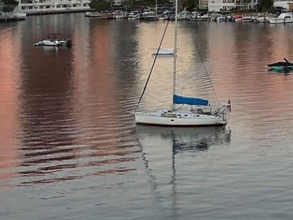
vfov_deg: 13.9
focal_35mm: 104
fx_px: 881
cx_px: 430
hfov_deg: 17.2
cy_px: -31
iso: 16
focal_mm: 3
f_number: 1.8
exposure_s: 1/133
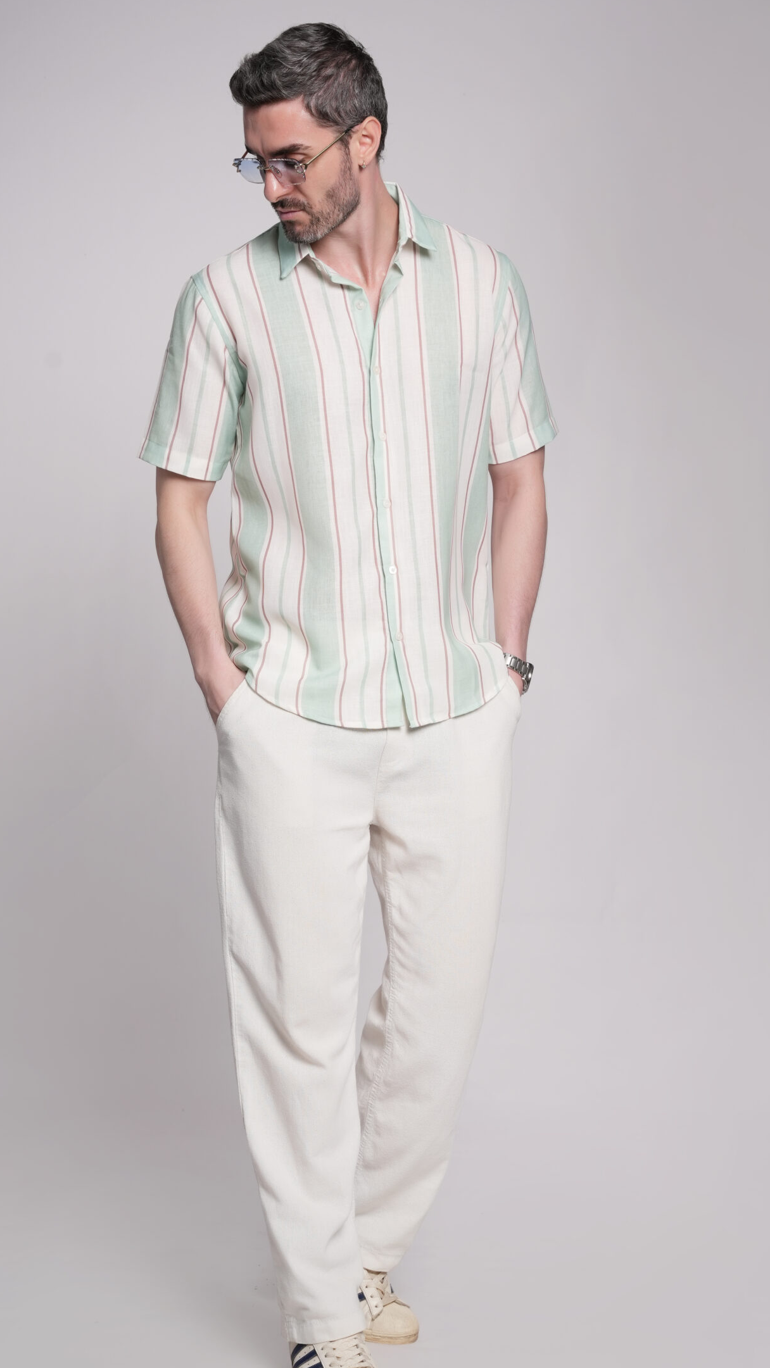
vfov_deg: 31.1
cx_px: 376
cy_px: 735
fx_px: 2458
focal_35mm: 68
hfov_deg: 17.8
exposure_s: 1/160
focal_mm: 54.6
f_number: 8
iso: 200
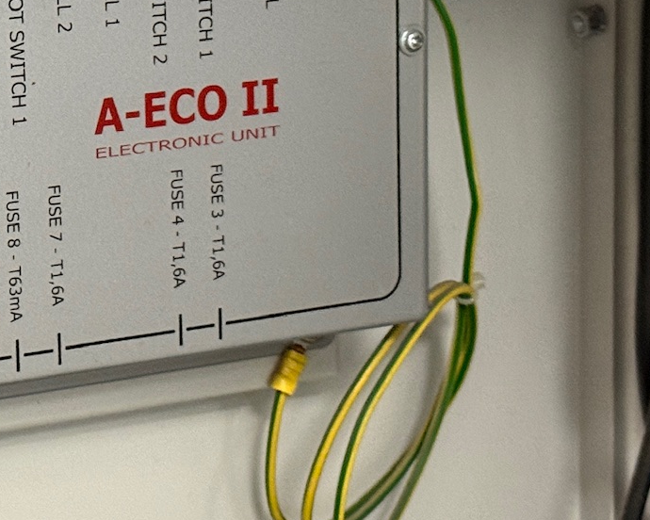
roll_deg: +3.1
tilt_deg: -7.8
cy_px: 124
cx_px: -120
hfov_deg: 13.5
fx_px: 2674
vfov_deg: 11.1
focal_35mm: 139
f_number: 1.78
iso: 320
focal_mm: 6.76
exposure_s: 1/33
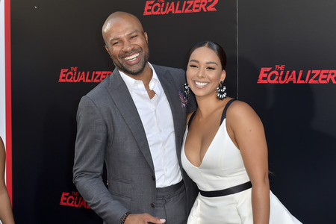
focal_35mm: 70
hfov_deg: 28.8
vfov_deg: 19.5
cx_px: 168
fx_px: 653
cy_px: 112
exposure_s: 1/250
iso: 250
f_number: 6.3
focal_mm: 70
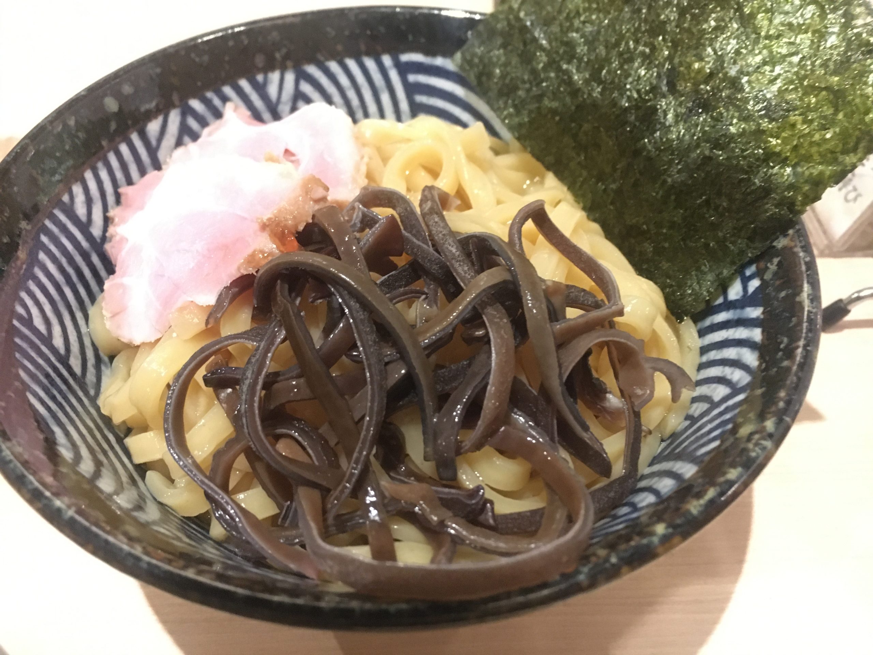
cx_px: 436
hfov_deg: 61.7
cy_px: 328
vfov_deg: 48.2
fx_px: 731
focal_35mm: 29
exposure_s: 1/15
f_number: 2.2
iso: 800
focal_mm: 4.15
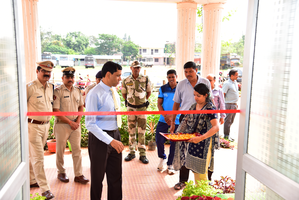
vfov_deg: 35.1
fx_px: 316
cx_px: 150
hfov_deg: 50.7
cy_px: 100
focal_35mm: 38
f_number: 4
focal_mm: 38
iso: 100
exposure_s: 1/125
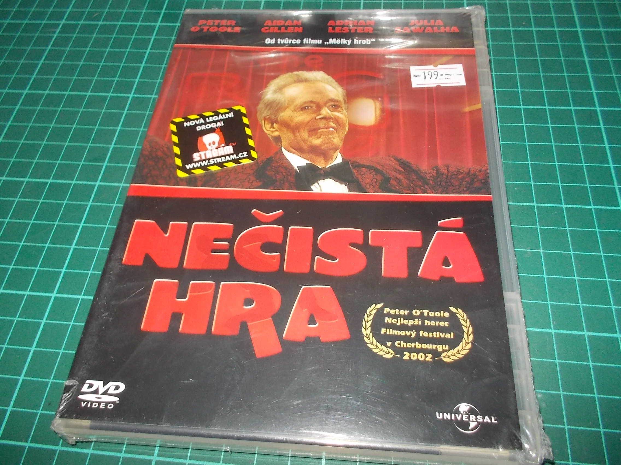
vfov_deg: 48.2
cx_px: 310
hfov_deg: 61.7
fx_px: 520
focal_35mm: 29
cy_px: 232
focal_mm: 4.1
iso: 200
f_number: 3.3
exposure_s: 1/30
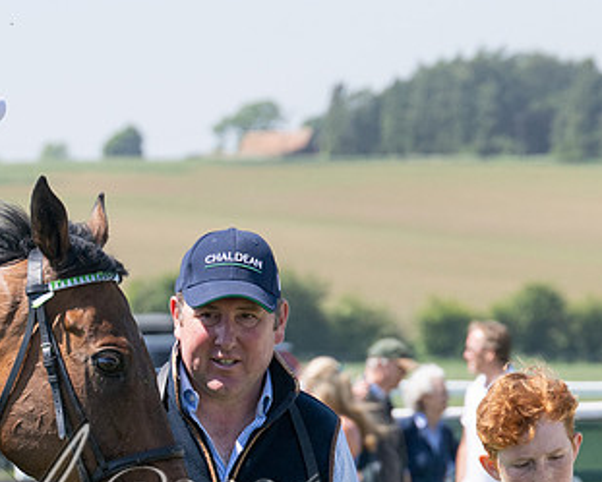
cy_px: 370
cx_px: 4
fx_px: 5365
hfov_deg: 6.4
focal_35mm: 301
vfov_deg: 5.1
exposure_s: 1/2000
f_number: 5
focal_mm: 98
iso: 400
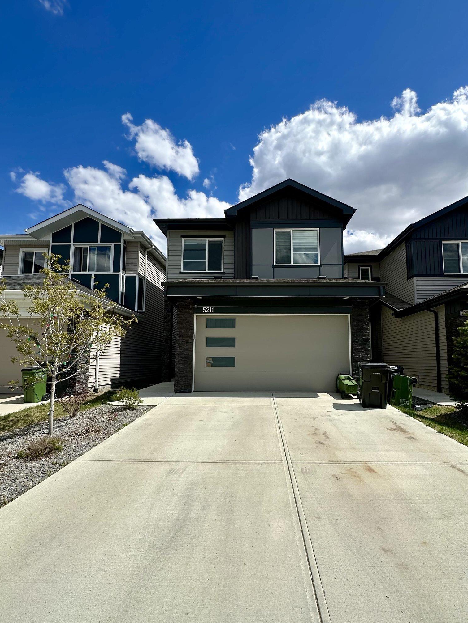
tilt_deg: +5.9
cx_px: 255
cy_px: 336
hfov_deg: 77.9
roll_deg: -0.8
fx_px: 288
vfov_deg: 94.3
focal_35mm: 16
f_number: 2.2
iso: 50
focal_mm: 2.22
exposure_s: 1/3125
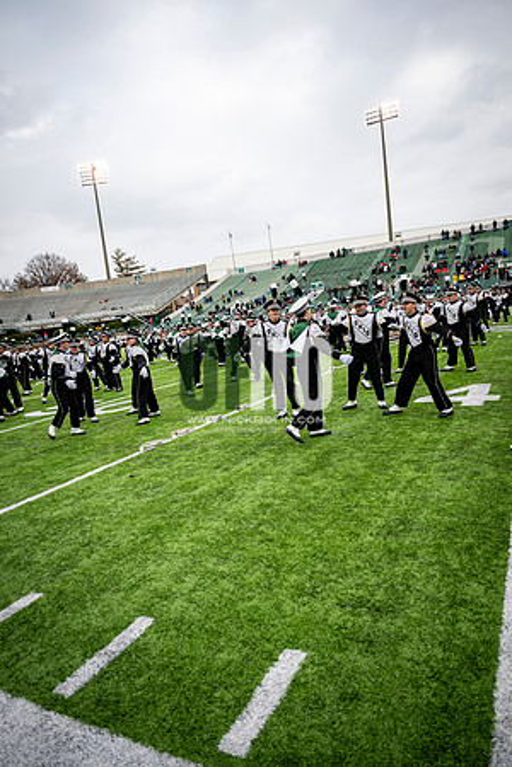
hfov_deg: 53.1
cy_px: 384
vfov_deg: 73.7
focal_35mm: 24
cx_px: 256
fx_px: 512
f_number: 2.8
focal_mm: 24
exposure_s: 1/500
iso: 100
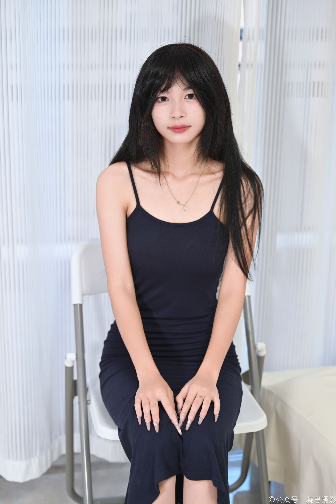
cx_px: 168
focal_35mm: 63
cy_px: 252
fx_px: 882
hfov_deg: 21.6
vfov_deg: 31.9
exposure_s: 1/100
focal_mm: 63
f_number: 2.4
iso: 1100
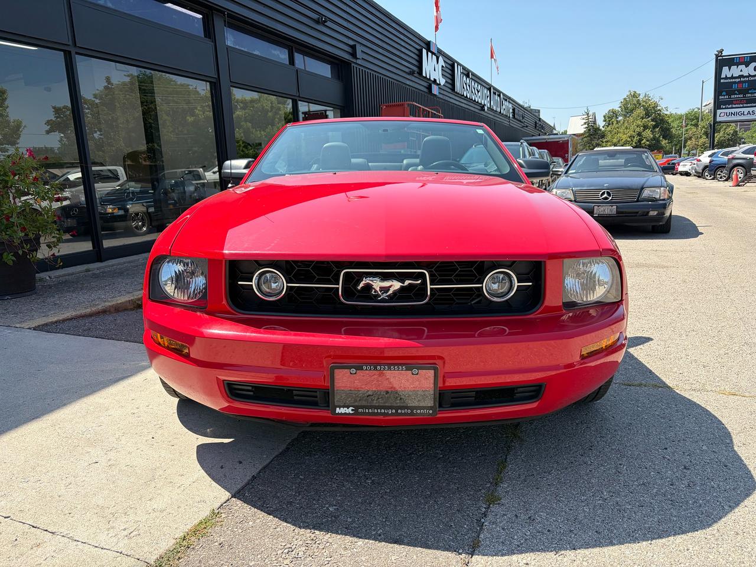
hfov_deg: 67.3
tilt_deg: -11.2
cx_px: 378
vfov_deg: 53.1
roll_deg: +3.7
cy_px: 284
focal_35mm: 26
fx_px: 568
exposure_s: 1/1626
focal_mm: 5.96
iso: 50
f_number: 1.6
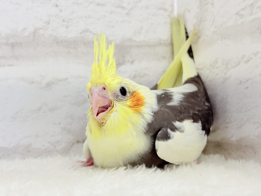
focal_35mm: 52
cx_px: 130
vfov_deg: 28.0
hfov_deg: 36.8
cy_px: 98
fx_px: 392
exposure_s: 1/100
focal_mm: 5.96
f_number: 1.6
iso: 80
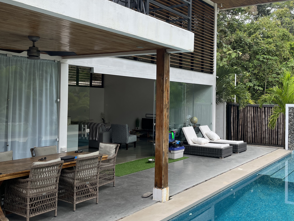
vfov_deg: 38.6
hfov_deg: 48.9
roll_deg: -0.6
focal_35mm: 37
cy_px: 93
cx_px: 205
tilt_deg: +1.3
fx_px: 314
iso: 50
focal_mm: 5.1
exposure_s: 1/284
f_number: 1.6
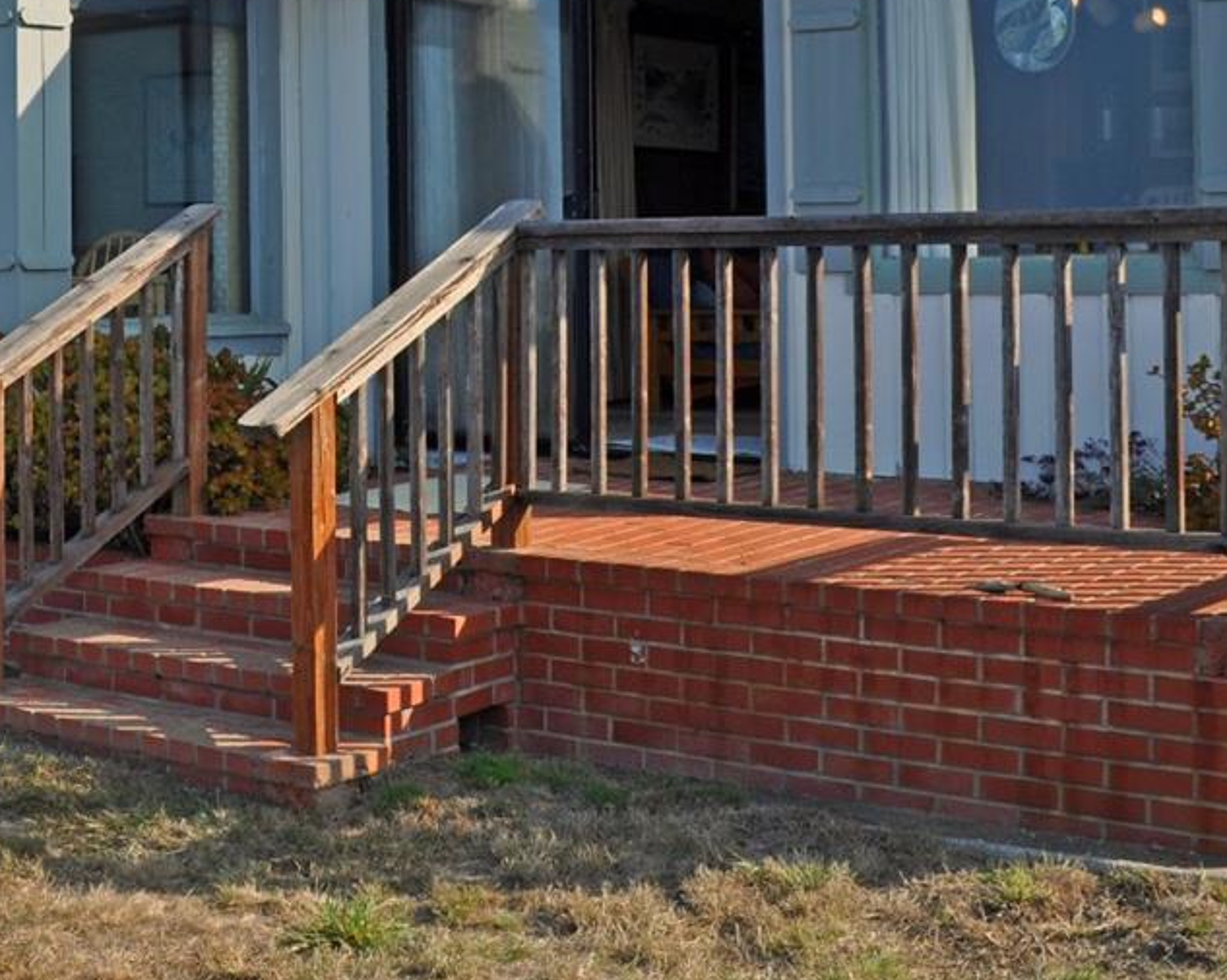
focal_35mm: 60
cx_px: 163
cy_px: 191
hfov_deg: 30.3
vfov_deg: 24.9
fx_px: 2178
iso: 200
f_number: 8
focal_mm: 18
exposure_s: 1/250
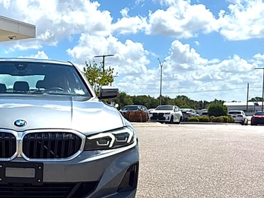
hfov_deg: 38.4
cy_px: 149
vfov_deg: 31.0
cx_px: 26
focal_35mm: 46
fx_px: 351
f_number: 1.78
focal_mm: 6.76
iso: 80
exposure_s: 1/10309
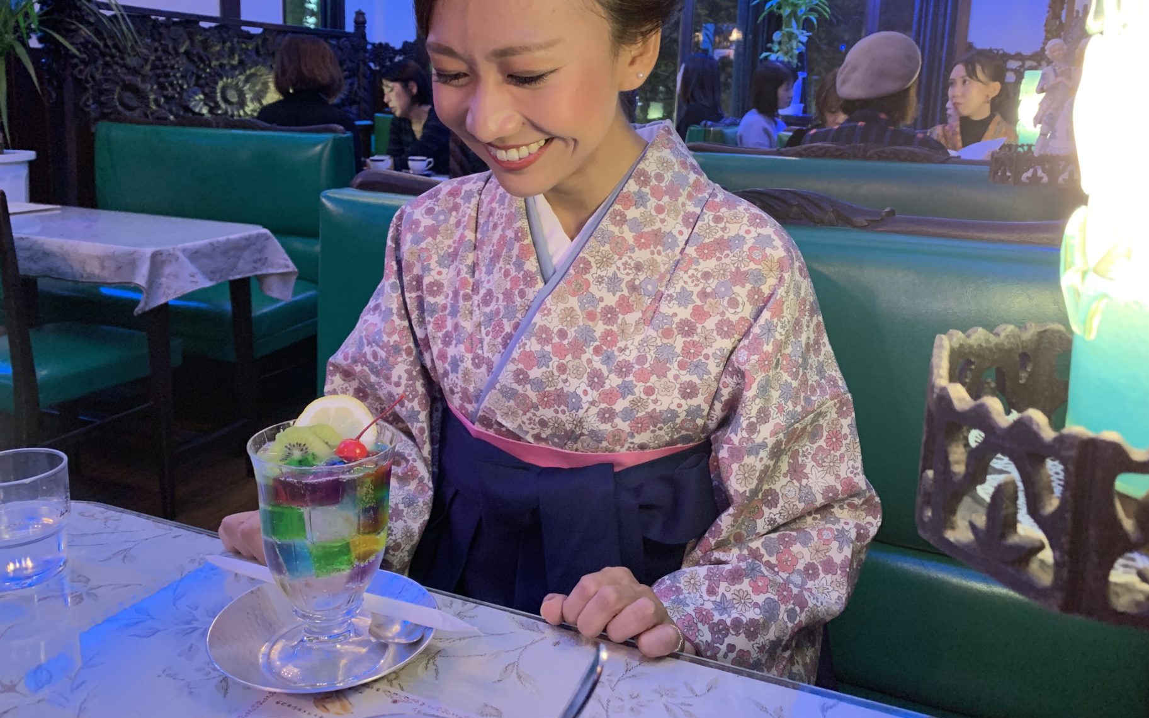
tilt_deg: -10.8
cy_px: 277
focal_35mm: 29
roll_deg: -1.8
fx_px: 908
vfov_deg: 42.9
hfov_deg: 64.6
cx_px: 584
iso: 400
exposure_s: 1/30
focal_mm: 4.25
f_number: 1.8
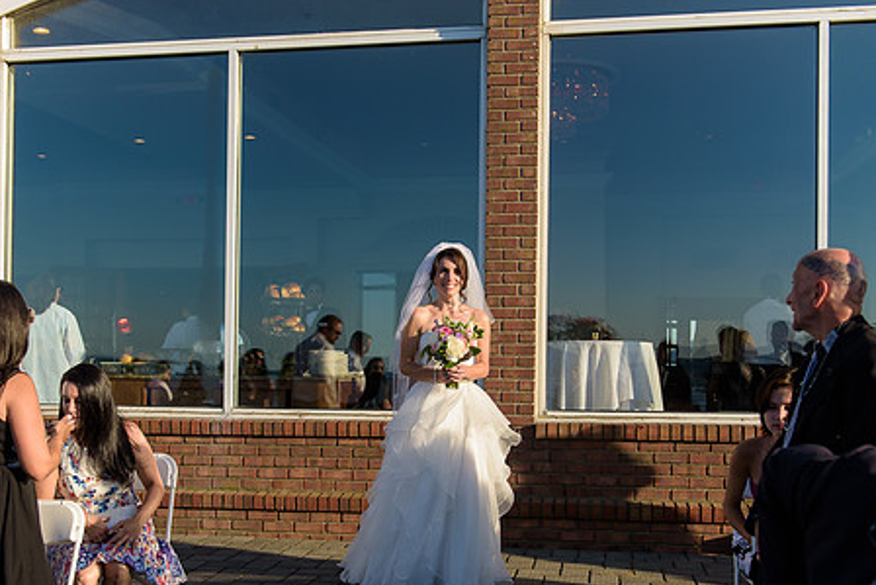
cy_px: 365
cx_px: 415
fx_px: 1071
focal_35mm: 44
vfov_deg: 30.4
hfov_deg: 44.5
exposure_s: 1/1600
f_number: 3.2
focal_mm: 34
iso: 200
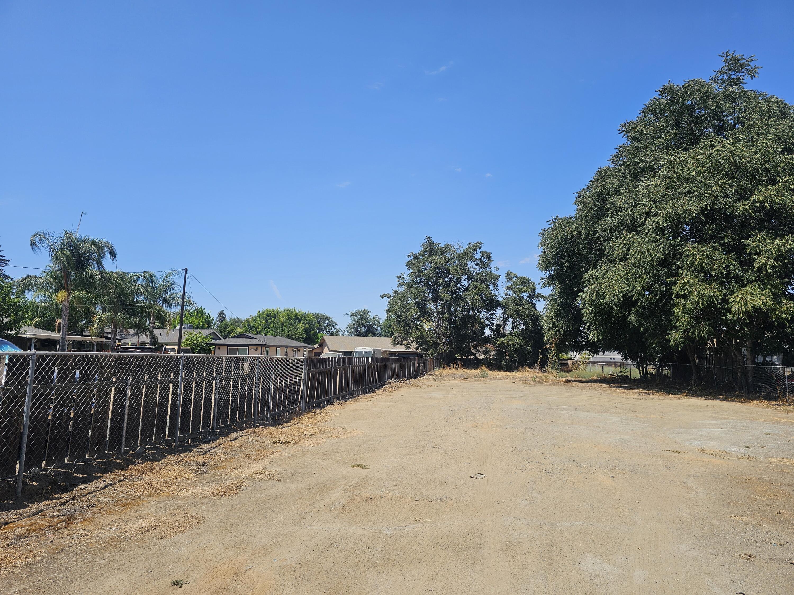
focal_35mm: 23
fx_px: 528
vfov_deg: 58.9
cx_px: 397
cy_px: 298
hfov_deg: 73.9
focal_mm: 6.3
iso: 10
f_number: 1.7
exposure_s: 1/978
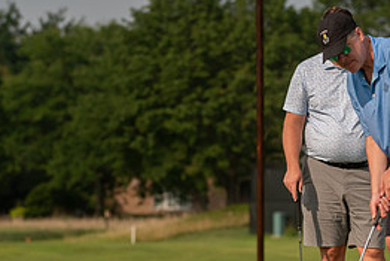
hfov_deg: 4.7
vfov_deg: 3.1
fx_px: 4791
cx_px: 302
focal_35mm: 442
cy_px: 184
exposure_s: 1/1250
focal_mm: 200
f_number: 5
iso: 250
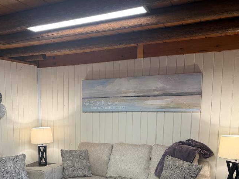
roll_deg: +0.3
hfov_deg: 48.0
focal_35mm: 38
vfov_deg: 36.7
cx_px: 75
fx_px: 262
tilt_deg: -7.1
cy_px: 137
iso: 200
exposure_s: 1/120
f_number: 1.78
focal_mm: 6.76
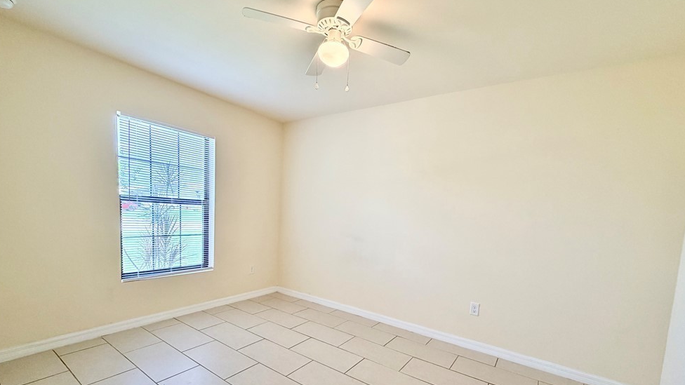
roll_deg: -3.2
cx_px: 352
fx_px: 291
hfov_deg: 99.3
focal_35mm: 16
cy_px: 237
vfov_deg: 66.2
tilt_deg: -5.5
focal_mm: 2.22
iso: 200
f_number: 2.2
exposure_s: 1/120
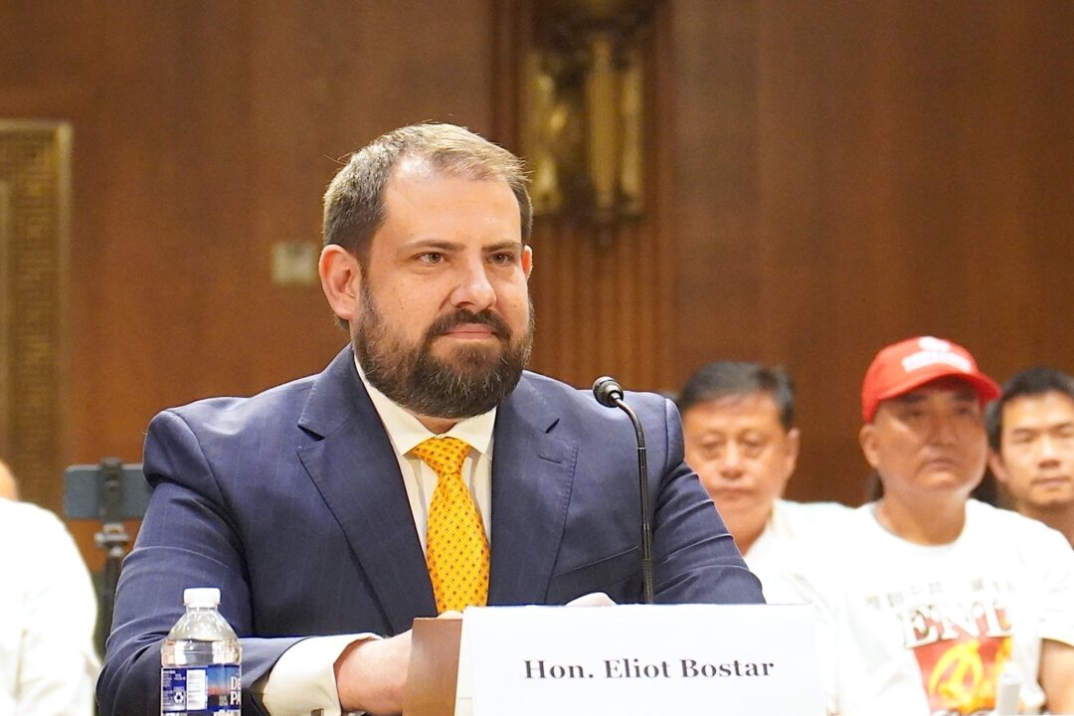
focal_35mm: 105
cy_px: 358
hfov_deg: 19.5
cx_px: 537
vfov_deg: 13.0
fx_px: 3132
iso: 5000
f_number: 4
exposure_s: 1/160
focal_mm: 70
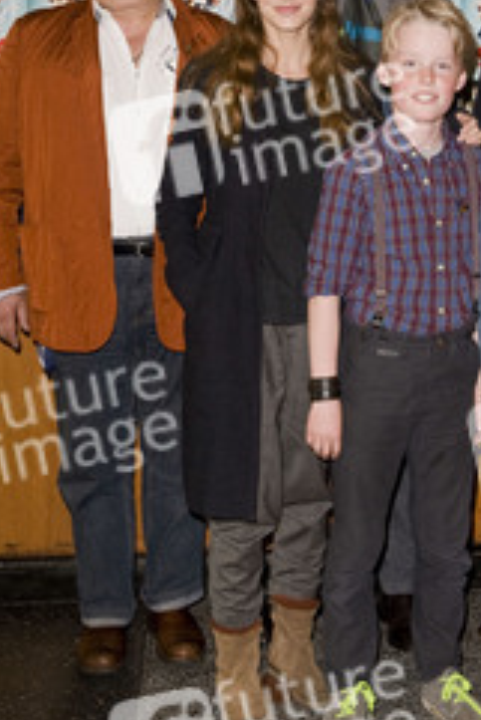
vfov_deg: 27.6
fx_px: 1461
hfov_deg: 18.6
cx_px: 351
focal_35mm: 73
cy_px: 284
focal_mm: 44
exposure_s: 1/160
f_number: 6.3
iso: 800
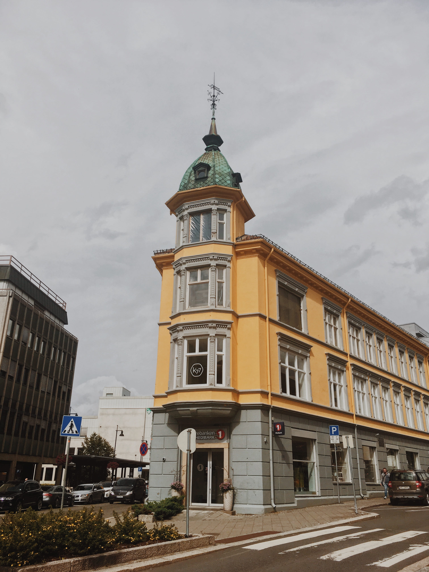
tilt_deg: +20.9
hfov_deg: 48.2
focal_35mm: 29
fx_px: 479
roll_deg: -1.5
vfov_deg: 61.7
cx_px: 214
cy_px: 286
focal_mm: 4.15
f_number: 2.2
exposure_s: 1/2959
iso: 25
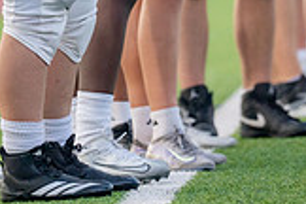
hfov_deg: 2.5
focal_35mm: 838
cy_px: -159
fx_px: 7122
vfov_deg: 1.6
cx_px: 68
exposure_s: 1/1250
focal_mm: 200
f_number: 2.8
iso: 320
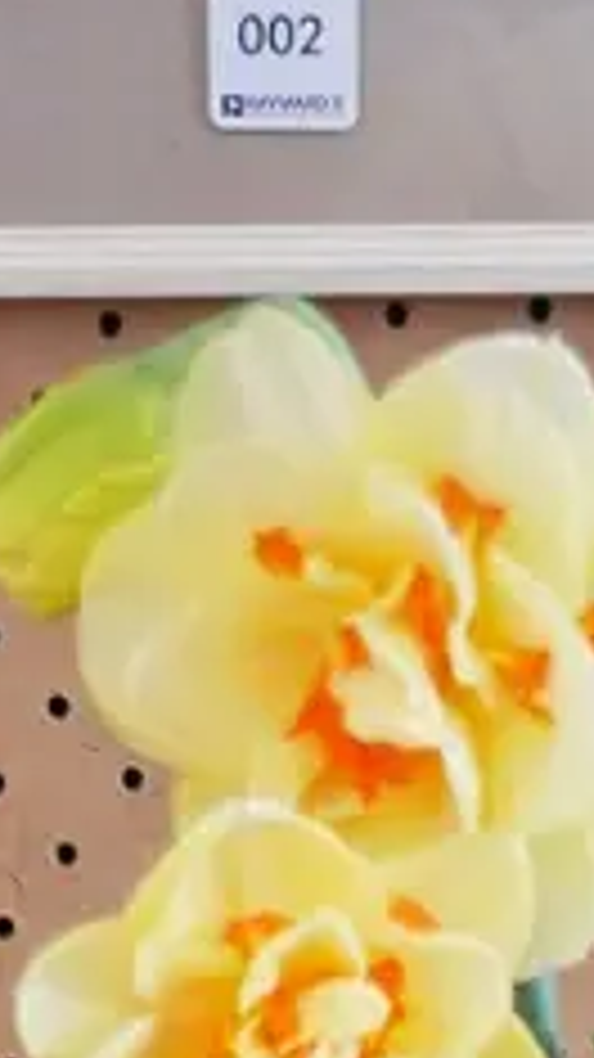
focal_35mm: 171
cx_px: 405
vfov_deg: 11.1
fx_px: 4793
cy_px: 2292
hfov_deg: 7.1
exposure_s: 1/60
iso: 1600
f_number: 3.9
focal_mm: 18
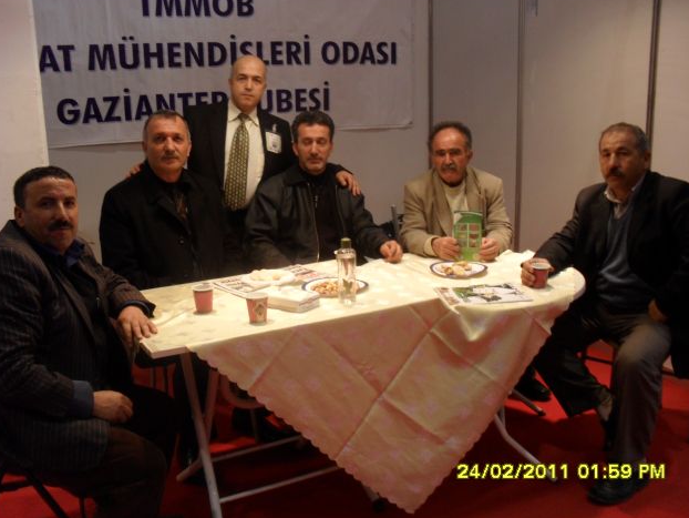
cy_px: 256
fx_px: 717
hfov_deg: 51.3
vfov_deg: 39.7
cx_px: 343
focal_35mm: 36
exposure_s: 1/20
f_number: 3.2
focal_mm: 6.3
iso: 200
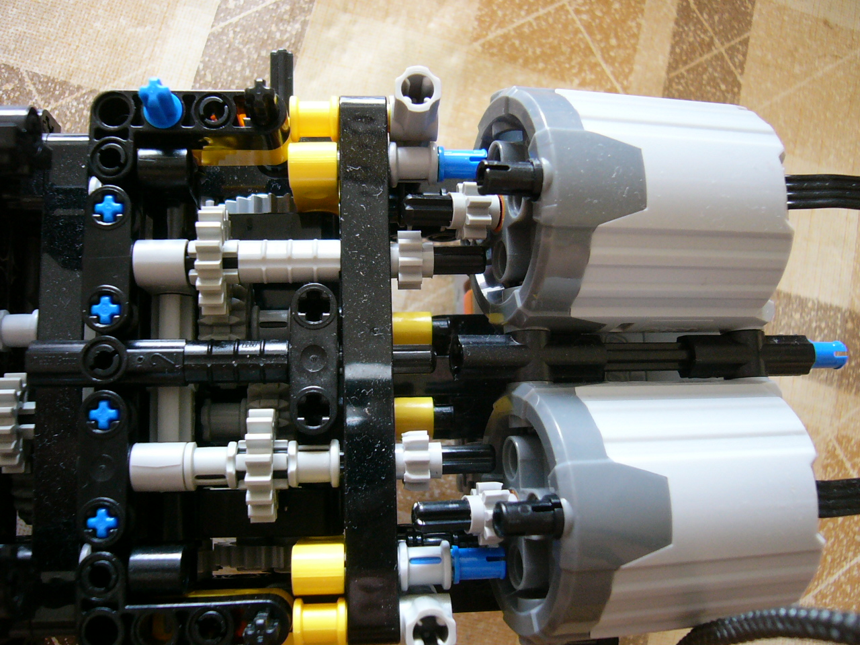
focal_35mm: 35
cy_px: 322
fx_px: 870
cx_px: 430
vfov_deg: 40.7
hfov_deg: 52.6
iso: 200
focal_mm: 5.8
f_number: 2.8
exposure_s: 1/15
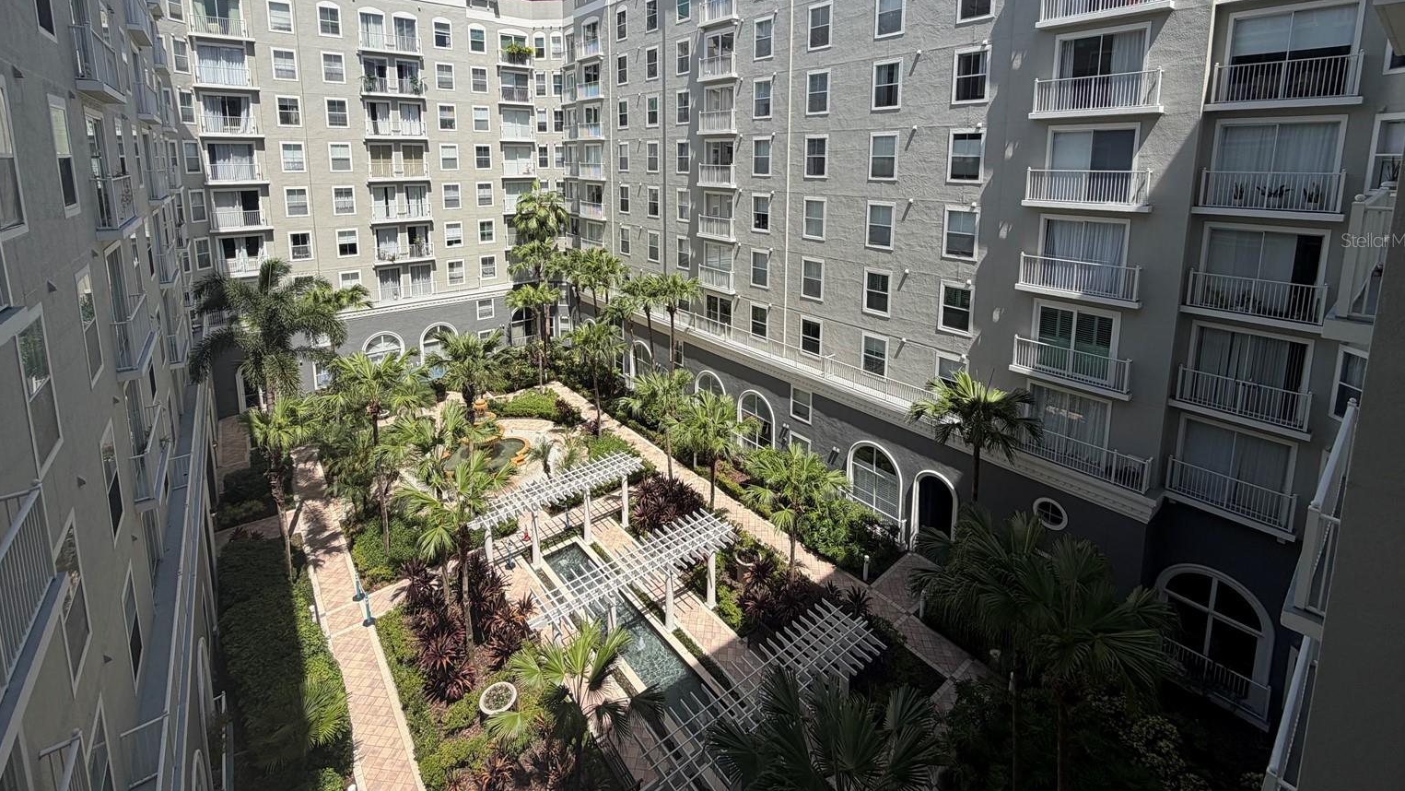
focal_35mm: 16
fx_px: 596
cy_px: 240
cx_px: 691
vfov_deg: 64.6
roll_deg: +0.4
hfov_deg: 99.4
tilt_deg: -7.6
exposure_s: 1/830
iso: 20
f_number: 2.2
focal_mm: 2.22
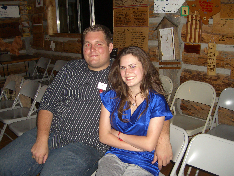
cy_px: 88
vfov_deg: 37.7
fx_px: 257
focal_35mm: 38
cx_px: 117
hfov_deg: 49.0
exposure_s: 1/60
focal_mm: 7.9
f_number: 2.8
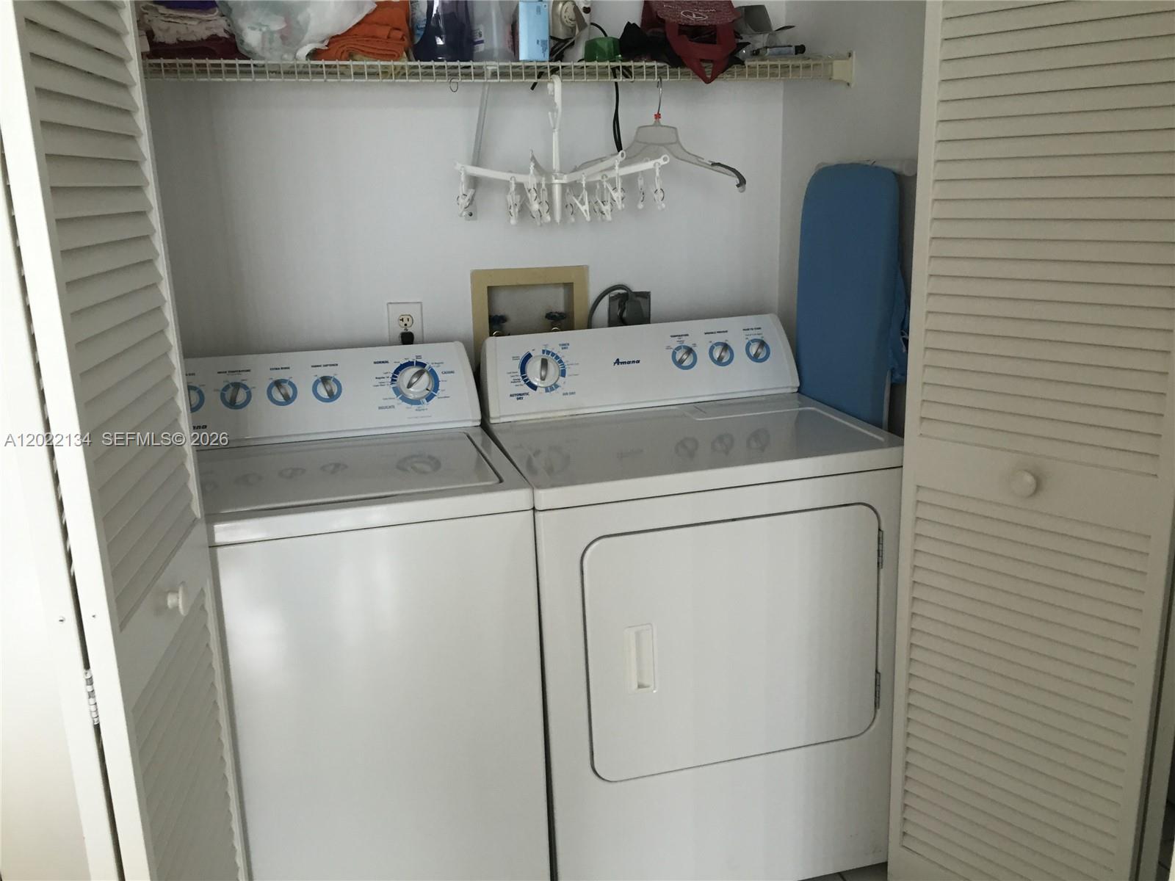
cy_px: 440
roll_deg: +2.3
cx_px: 588
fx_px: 984
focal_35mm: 29
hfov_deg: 61.7
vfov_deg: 48.2
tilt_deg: -13.6
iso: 80
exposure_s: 1/30
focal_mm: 4.15
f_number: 2.2
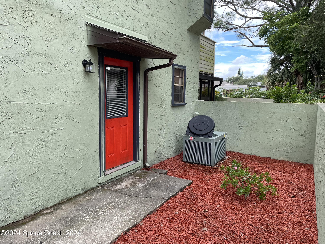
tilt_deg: -5.9
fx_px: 244
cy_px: 122
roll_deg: -1.1
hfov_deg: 67.3
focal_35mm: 26
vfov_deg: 53.1
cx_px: 162
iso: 32
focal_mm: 4.2
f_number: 1.6
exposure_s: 1/513
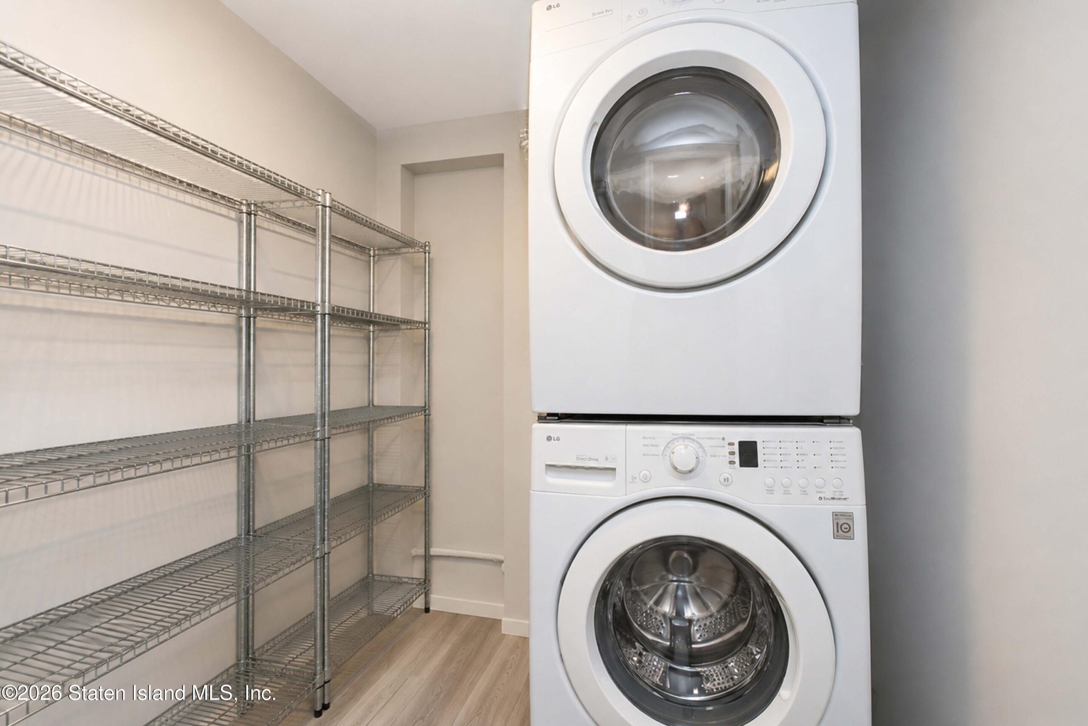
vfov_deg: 77.3
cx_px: 544
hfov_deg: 100.4
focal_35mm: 15
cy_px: 363
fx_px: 453
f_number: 8
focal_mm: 10
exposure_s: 1/80
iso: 1600
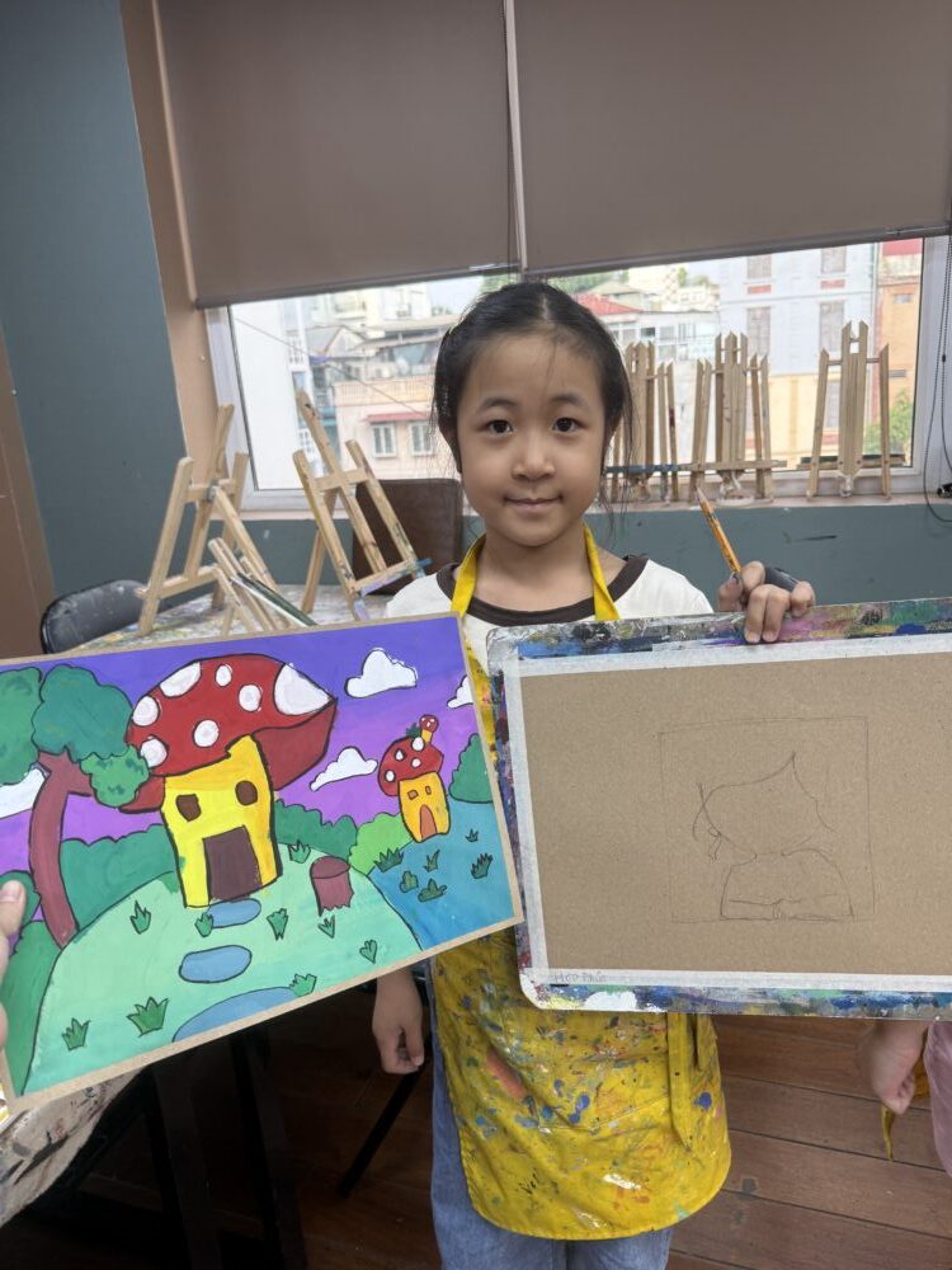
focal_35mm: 24
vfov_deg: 71.6
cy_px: 635
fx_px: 880
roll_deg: +3.8
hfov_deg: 56.8
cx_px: 476
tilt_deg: -15.0
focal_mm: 6.76
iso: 100
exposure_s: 1/198
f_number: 1.78
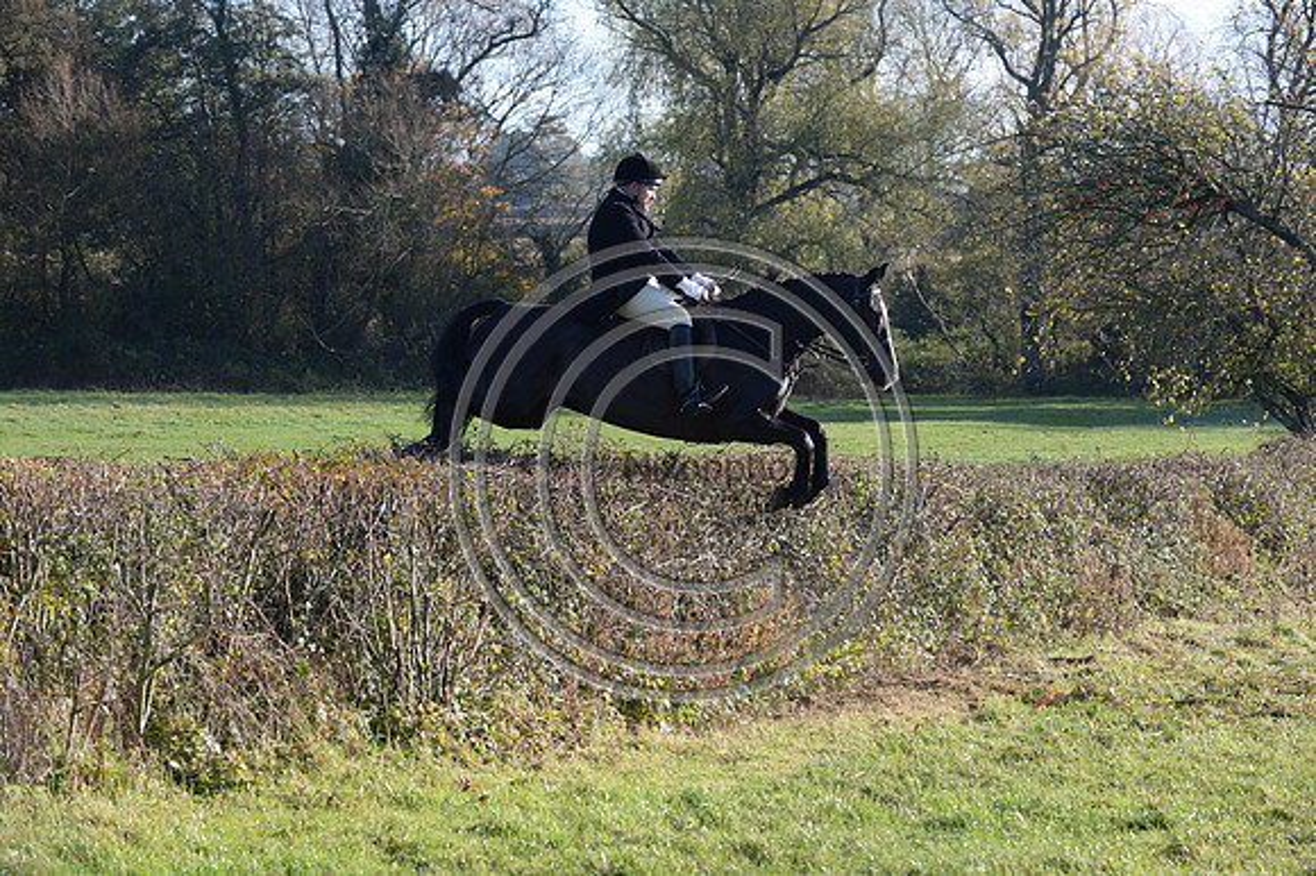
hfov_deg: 21.5
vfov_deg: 14.4
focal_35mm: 95
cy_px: 438
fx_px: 3471
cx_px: 658
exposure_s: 1/1250
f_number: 5.6
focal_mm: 95
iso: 1000
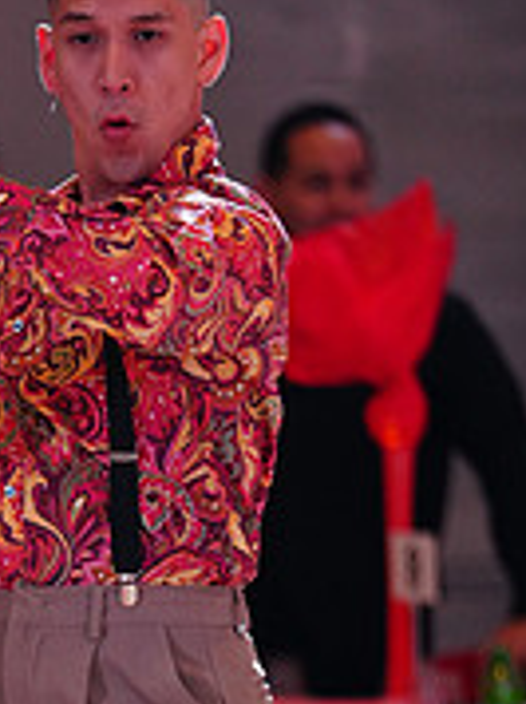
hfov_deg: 2.8
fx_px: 10886
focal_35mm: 536
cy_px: 842
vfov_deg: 3.7
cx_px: -212
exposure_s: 1/320
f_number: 2.8
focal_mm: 171
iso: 2000
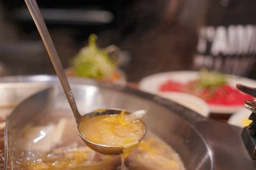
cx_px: 142
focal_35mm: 66
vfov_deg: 20.6
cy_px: 96
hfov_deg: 30.5
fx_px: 469
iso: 1000
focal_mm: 58
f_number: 4
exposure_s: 1/50
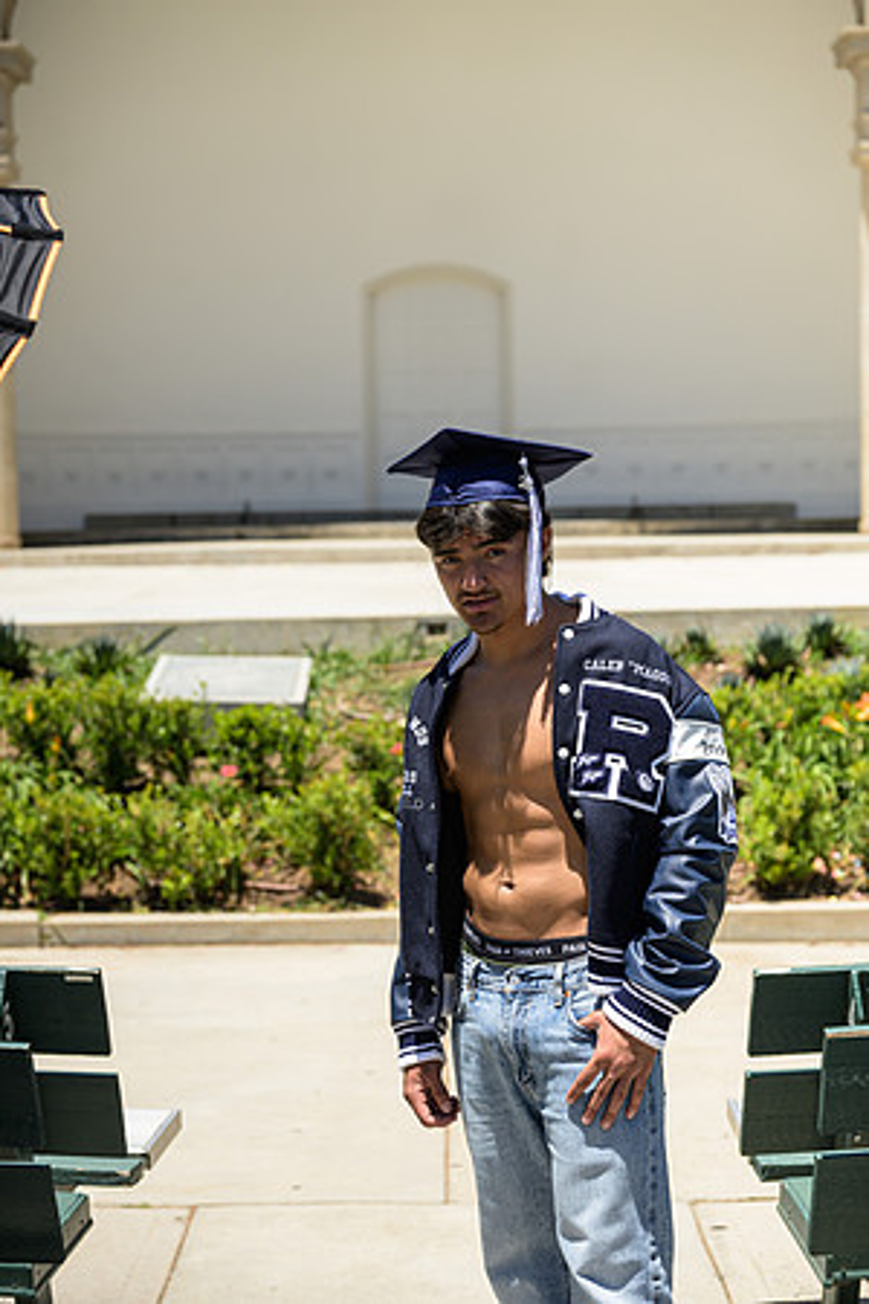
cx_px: 434
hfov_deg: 20.6
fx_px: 2390
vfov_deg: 30.5
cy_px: 652
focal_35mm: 66
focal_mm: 66
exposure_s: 1/6400
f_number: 4
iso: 800
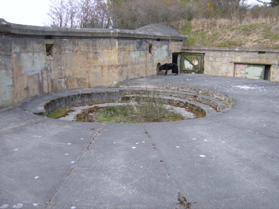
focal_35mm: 35
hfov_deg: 52.6
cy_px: 104
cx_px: 140
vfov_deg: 40.7
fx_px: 282
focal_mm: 5.8
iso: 50
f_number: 2.8
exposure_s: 1/180
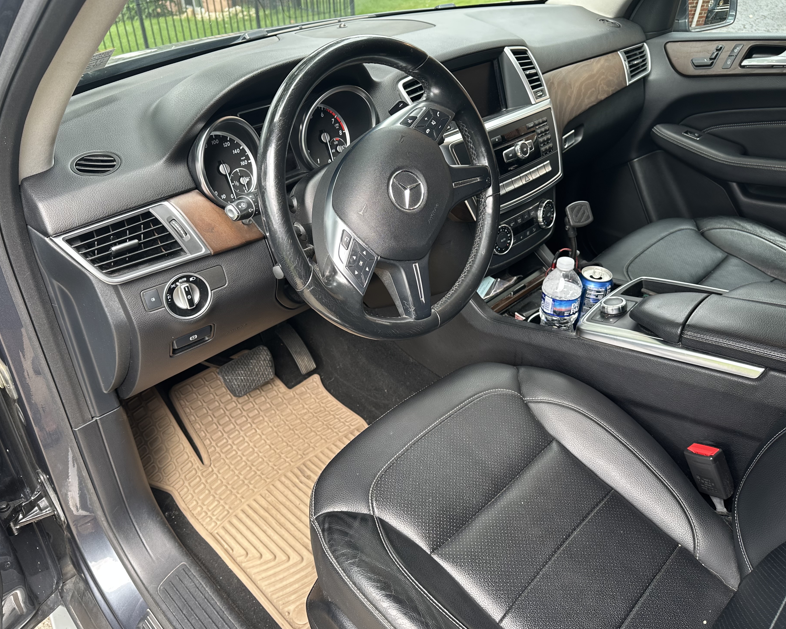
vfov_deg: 54.9
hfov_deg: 66.0
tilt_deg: -32.7
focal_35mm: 26
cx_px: 389
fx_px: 605
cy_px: 306
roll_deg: +1.8
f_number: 1.78
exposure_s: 1/127
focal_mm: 6.86
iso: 64
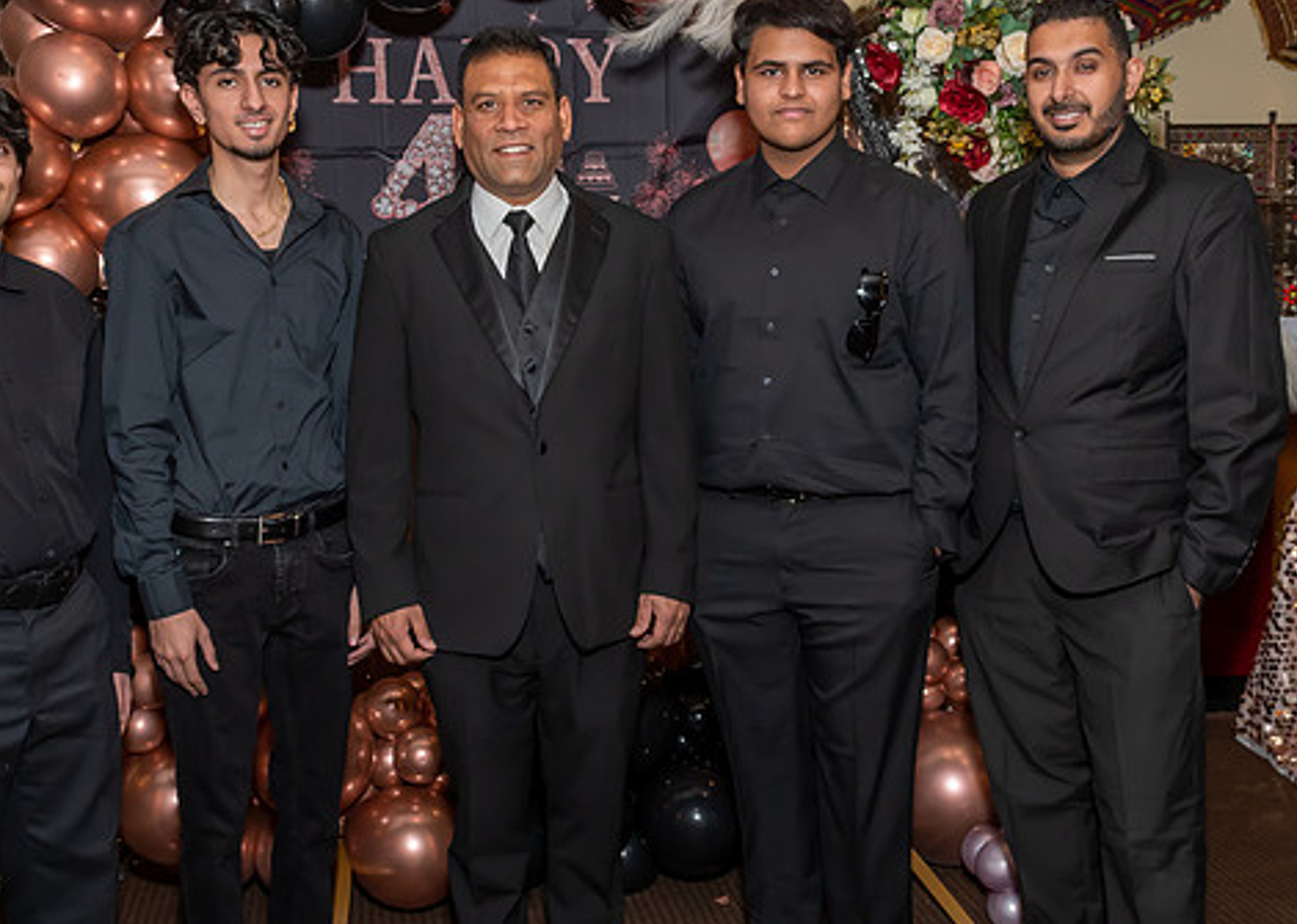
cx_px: 643
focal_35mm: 42
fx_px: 1546
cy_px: 433
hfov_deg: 45.5
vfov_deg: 33.3
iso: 500
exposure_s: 1/250
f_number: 9
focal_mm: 18
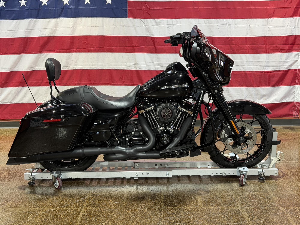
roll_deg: +0.6
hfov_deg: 39.7
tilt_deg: -10.2
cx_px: 150
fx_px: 416
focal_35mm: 48
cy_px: 112
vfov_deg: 30.3
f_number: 1.78
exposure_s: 1/60
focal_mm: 6.76
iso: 80
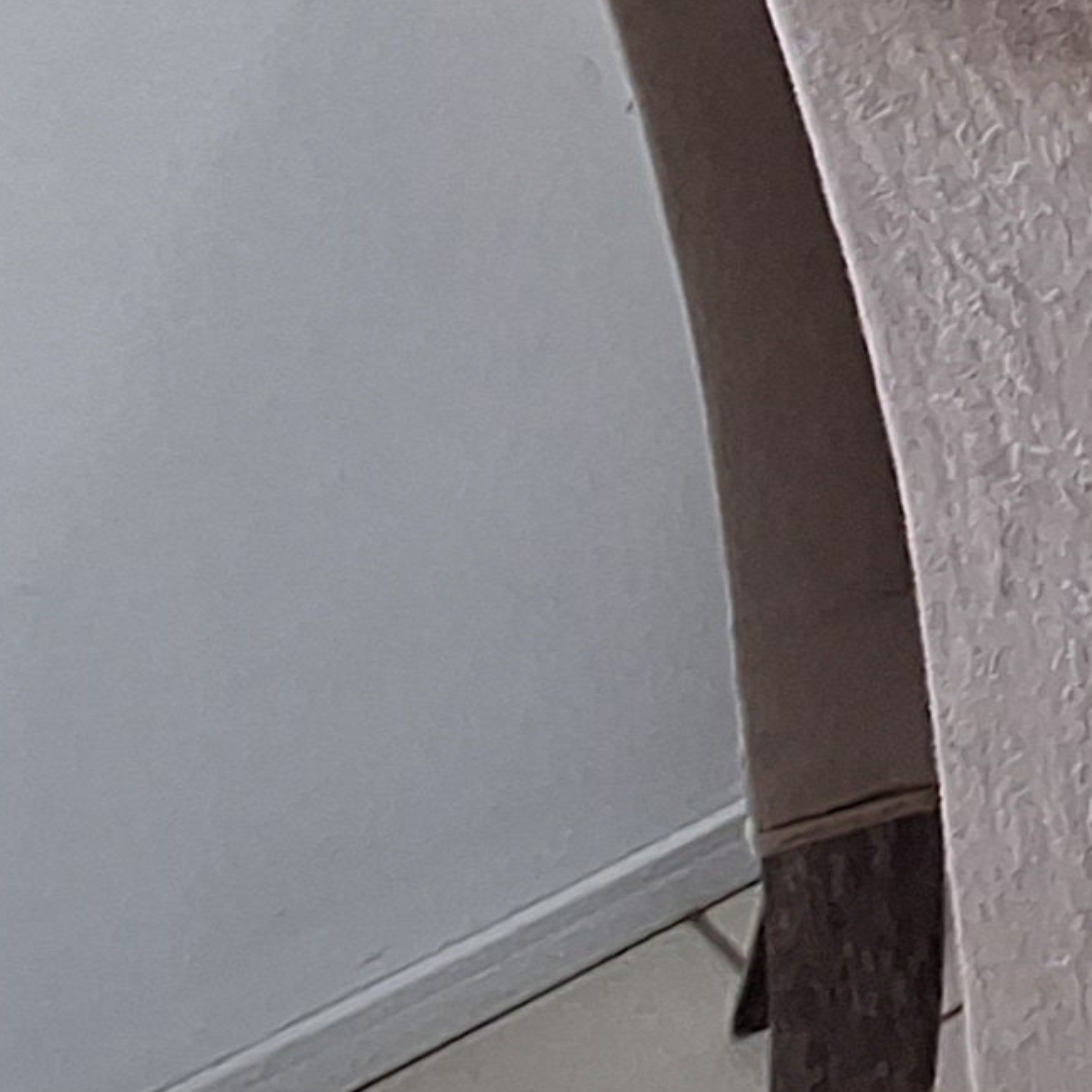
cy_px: -760
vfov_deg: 19.5
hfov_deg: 12.5
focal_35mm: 71
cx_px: 3058
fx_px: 2534
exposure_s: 1/40
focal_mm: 1.74
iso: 160
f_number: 2.2
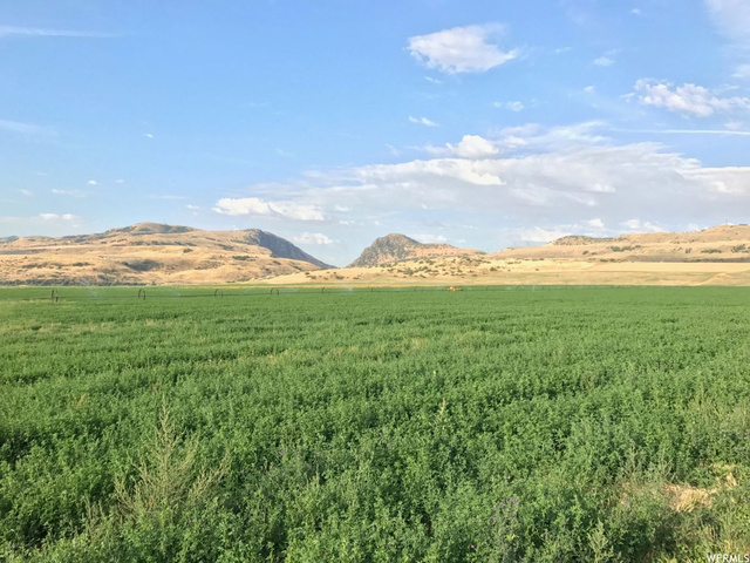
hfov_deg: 63.4
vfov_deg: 49.7
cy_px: 282
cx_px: 375
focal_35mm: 28
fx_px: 607
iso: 20
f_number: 1.8
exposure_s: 1/879
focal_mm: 3.99
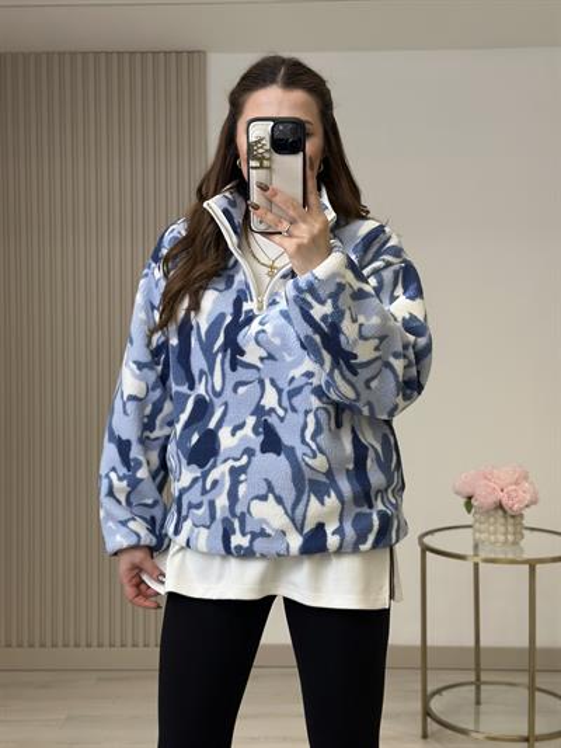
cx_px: 280
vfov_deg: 39.6
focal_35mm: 48
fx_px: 1037
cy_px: 374
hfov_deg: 30.3
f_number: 1.78
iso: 80
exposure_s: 1/392
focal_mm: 6.86
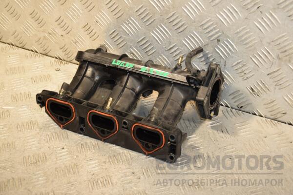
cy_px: 98
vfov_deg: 21.6
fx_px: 513
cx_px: 146
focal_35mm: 63
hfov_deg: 31.9
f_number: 4.8
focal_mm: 42
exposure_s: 1/160
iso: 800
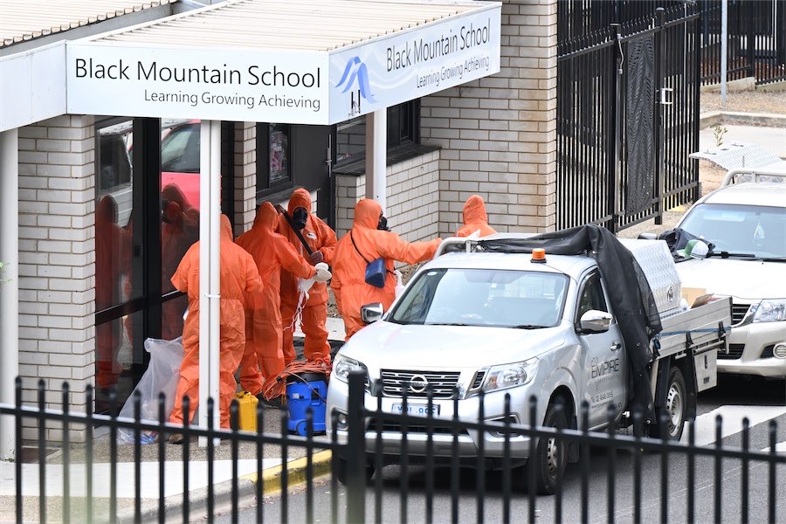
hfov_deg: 10.3
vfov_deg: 6.9
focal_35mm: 200
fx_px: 4366
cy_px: 262
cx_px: 393
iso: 1000
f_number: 4.5
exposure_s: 1/2000
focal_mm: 200
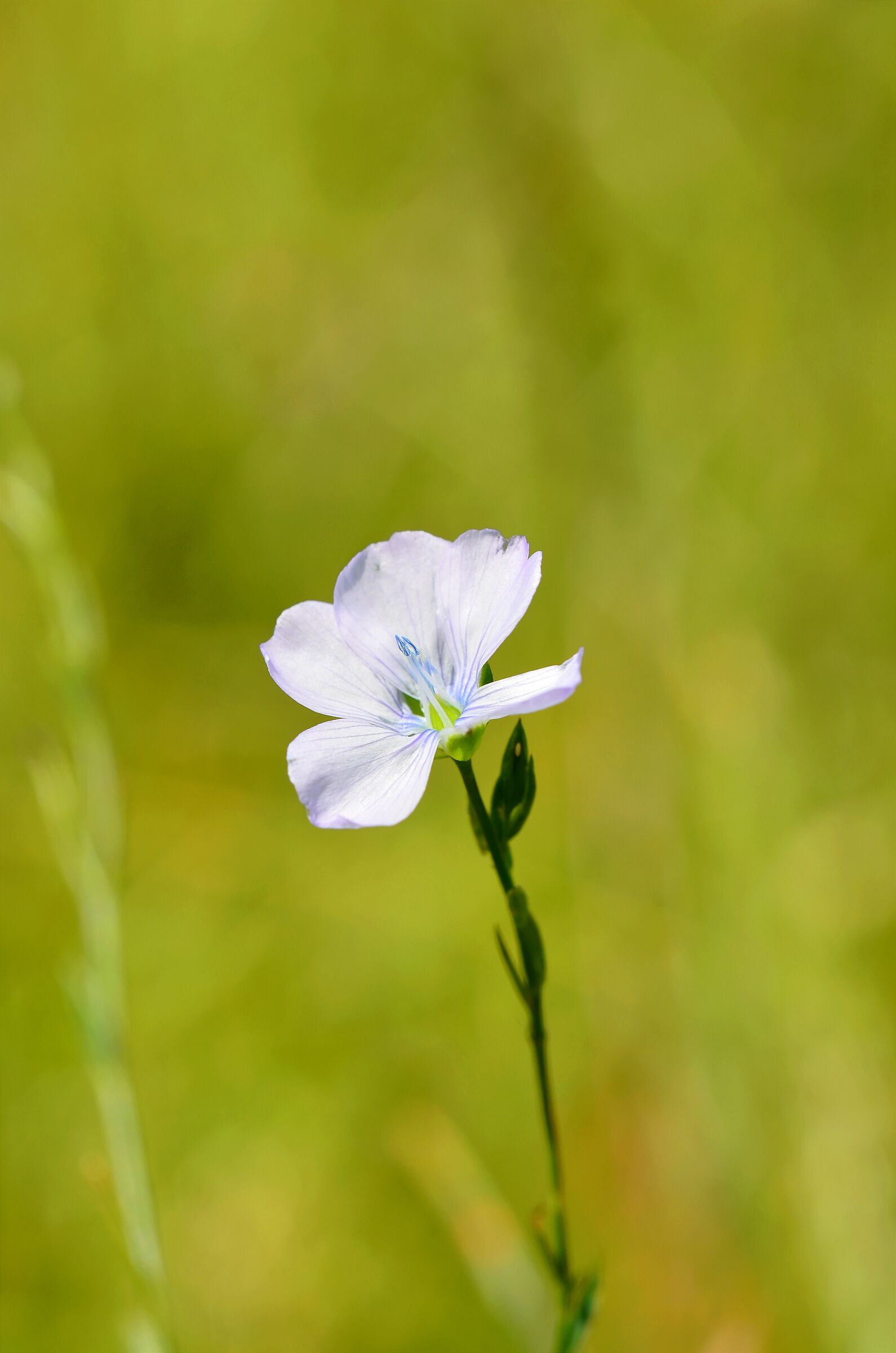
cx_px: 448
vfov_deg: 22.7
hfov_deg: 15.1
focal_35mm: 90
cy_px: 676
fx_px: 3374
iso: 100
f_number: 8
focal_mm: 60
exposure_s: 1/250
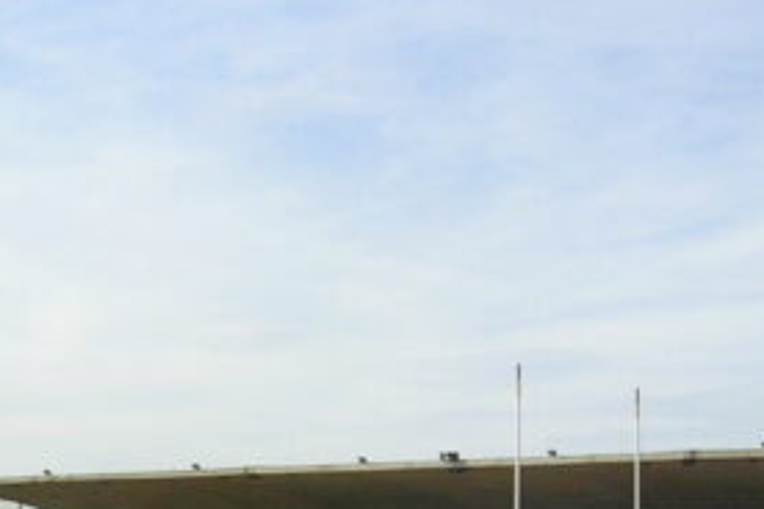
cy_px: 539
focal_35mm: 110
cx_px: 529
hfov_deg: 18.5
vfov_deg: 12.3
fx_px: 2334
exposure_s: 1/341
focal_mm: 5.8
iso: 71
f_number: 5.6
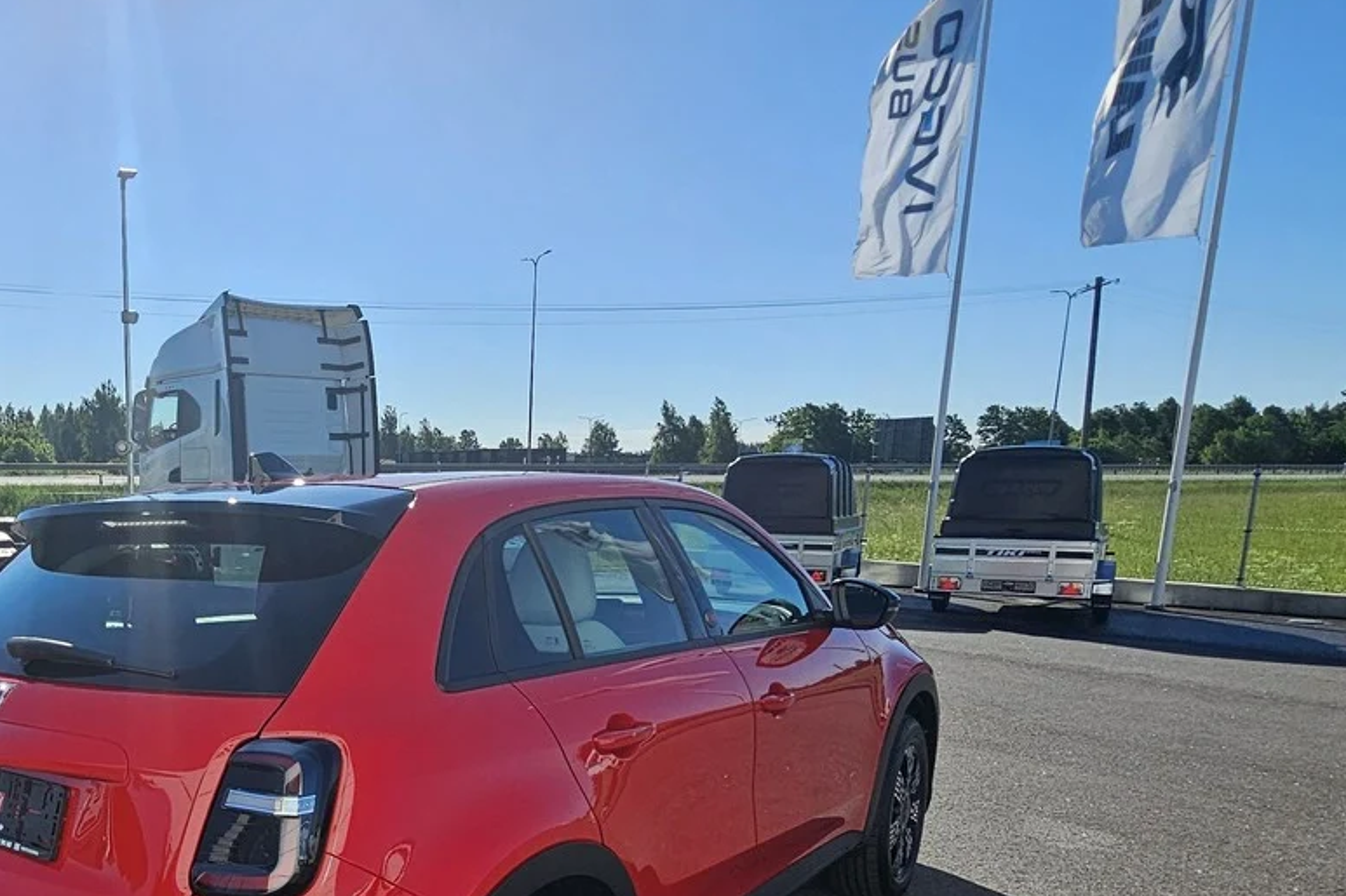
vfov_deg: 44.3
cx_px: 305
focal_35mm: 28
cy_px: 705
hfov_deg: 61.1
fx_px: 1047
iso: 50
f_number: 2.2
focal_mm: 2.2
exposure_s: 1/3151
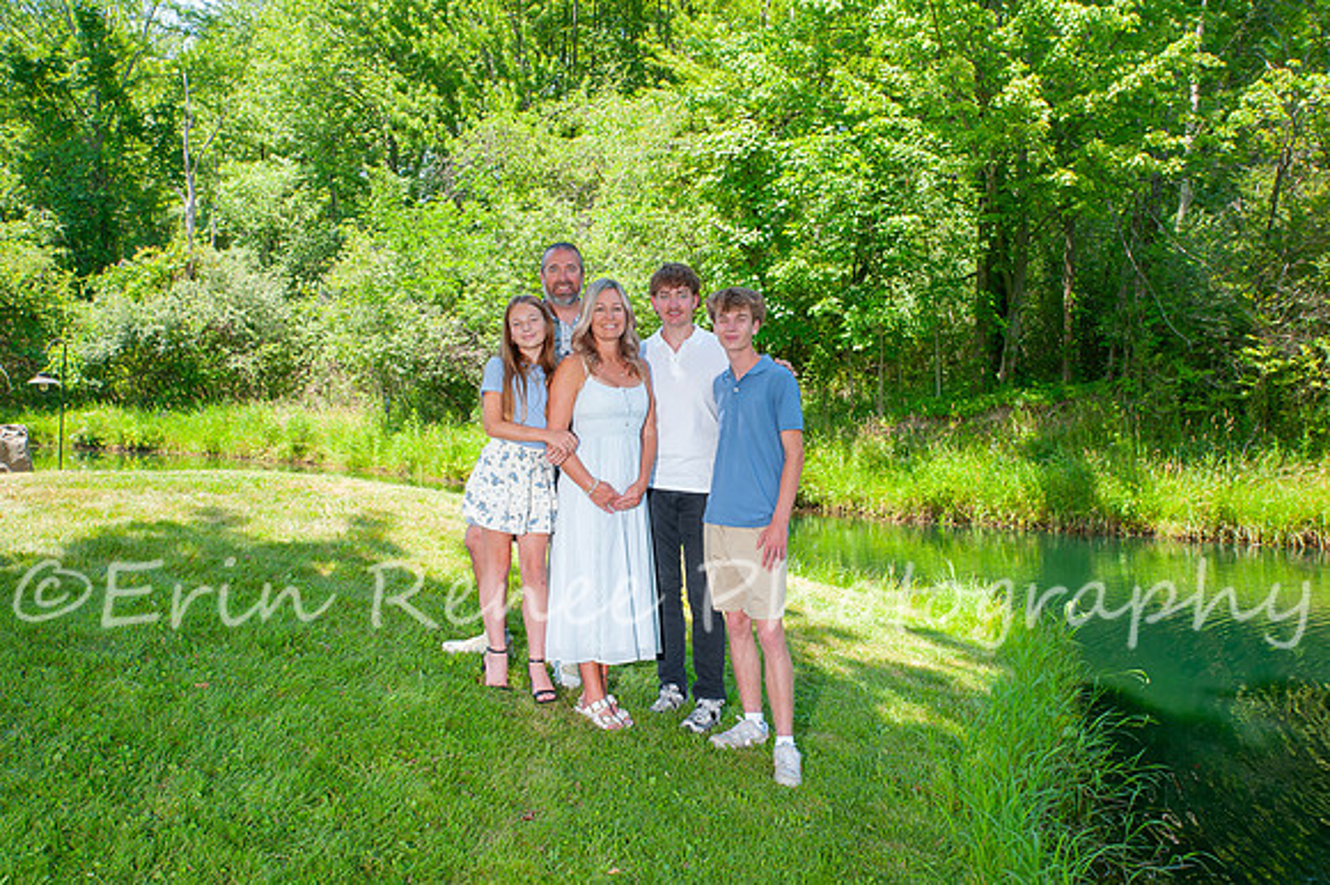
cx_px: 665
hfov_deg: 55.8
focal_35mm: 34
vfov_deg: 38.8
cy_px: 442
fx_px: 1255
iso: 640
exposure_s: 1/160
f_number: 13
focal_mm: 34
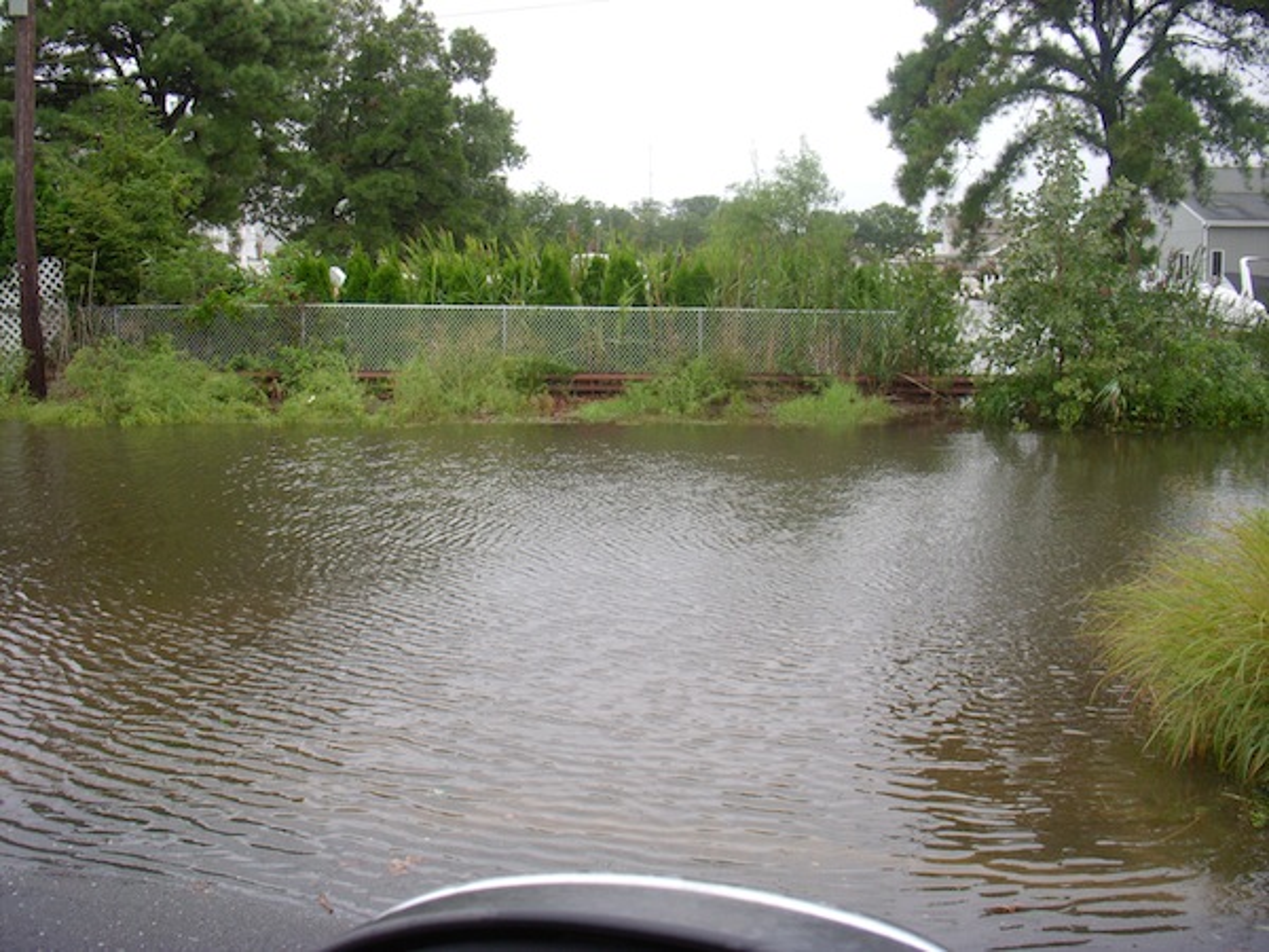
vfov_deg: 37.7
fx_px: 1393
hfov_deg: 49.0
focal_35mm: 38
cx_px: 634
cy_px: 476
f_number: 3.3
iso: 100
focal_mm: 6.3
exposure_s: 1/250
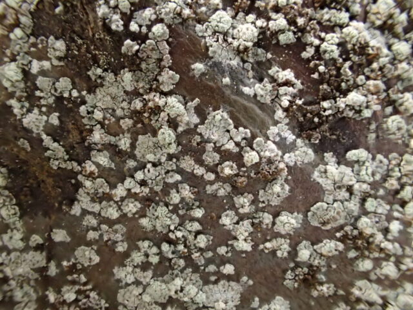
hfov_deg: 60.0
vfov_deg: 46.8
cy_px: 155
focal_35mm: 30
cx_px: 206
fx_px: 358
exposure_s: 1/125
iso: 800
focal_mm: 5.5
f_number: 3.2
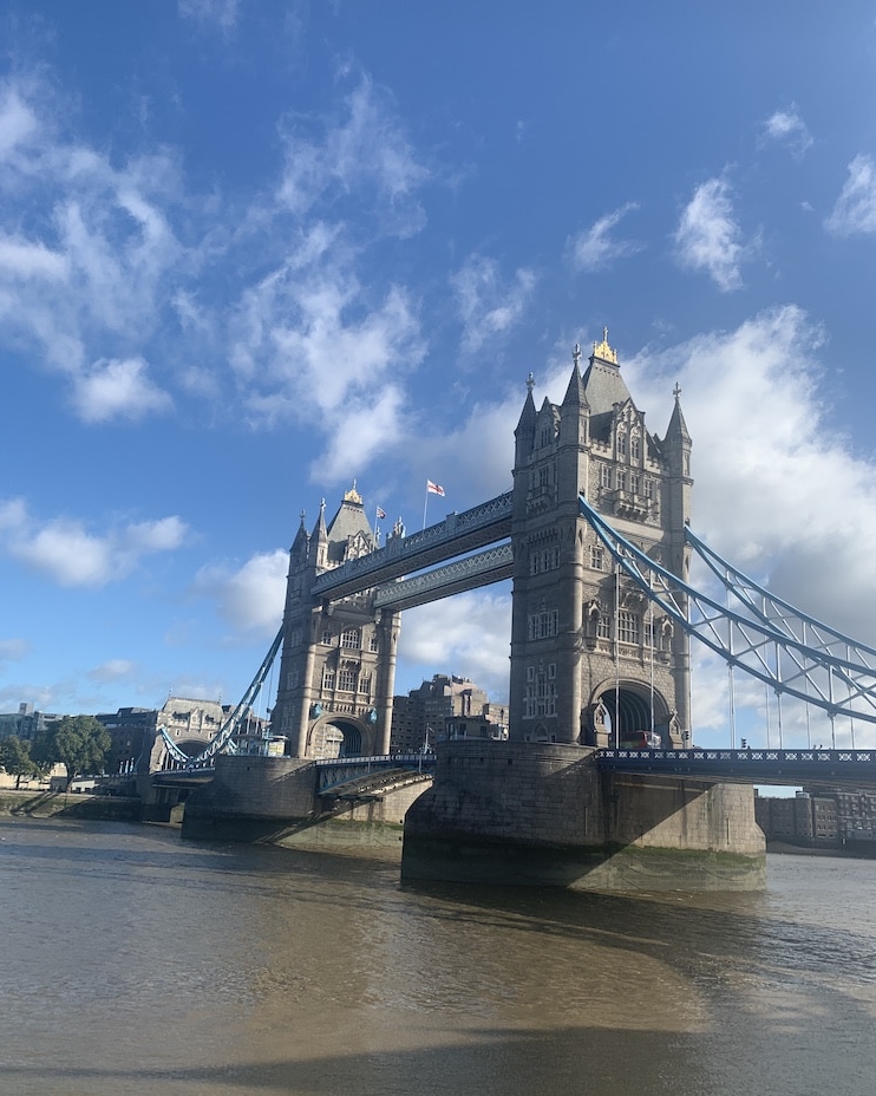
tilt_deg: +16.5
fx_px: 908
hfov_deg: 51.5
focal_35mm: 28
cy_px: 566
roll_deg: -3.4
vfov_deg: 62.2
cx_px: 442
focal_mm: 4.25
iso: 25
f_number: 1.8
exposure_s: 1/1992
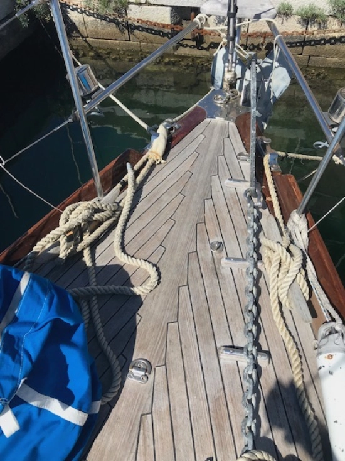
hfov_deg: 49.7
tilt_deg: -47.9
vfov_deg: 63.5
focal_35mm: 28
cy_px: 230
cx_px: 172
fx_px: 372
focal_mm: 3.99
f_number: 1.8
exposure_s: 1/2660
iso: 20
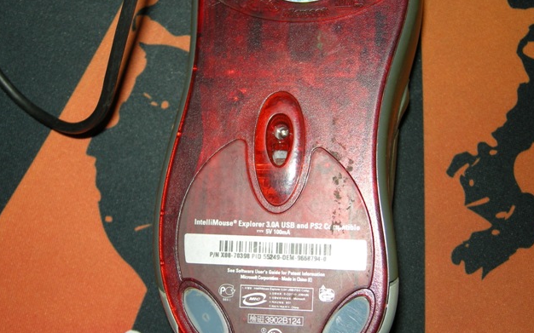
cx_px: 270
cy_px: 184
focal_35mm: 65
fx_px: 946
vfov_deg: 20.0
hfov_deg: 31.5
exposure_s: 1/60
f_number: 3.1
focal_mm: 10.1
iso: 64
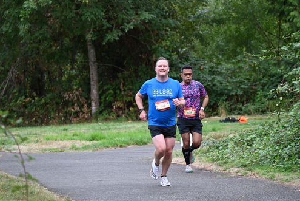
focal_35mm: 222
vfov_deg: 6.2
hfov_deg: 9.3
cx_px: 159
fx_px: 1852
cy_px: 90
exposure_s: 1/250
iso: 560
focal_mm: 200
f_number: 6.3
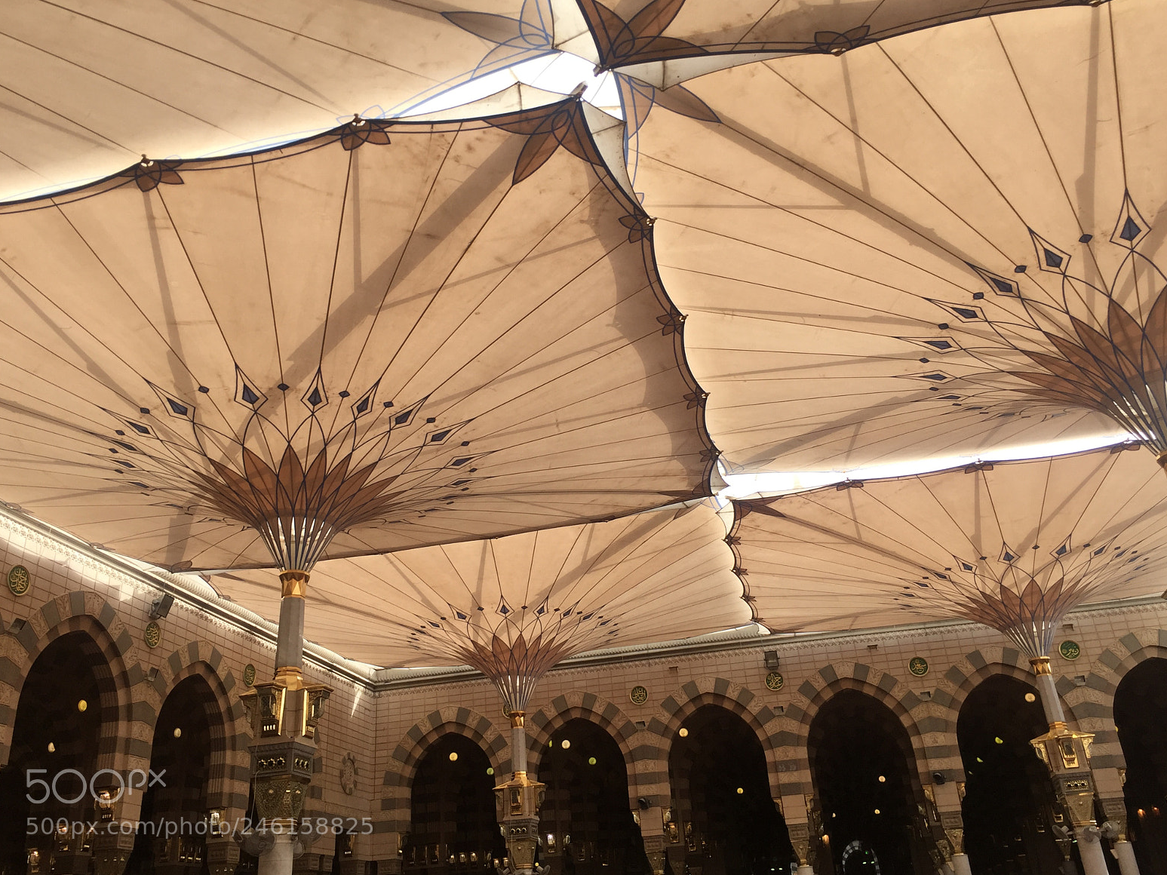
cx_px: 582
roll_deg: +3.5
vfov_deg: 46.8
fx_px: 1011
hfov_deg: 60.0
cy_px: 433
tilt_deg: +30.7
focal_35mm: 30
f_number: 2.2
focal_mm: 4.15
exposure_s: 1/599
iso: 32
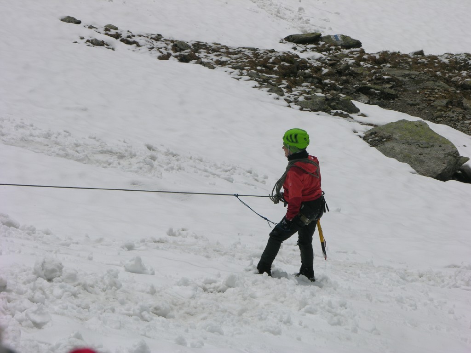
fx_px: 2041
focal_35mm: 150
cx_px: 236
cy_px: 176
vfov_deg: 9.9
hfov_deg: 13.2
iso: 50
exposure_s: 1/706
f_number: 7.8
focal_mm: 37.7
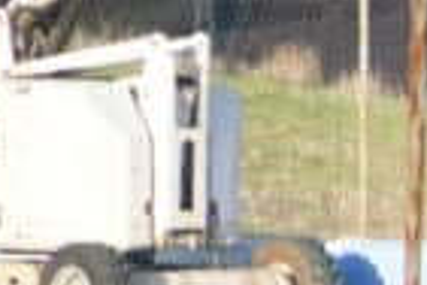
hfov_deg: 1.2
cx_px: 1463
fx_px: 20720
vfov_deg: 0.8
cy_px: 1032
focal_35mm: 1747
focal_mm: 240
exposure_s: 1/800
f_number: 6.3
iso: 1250
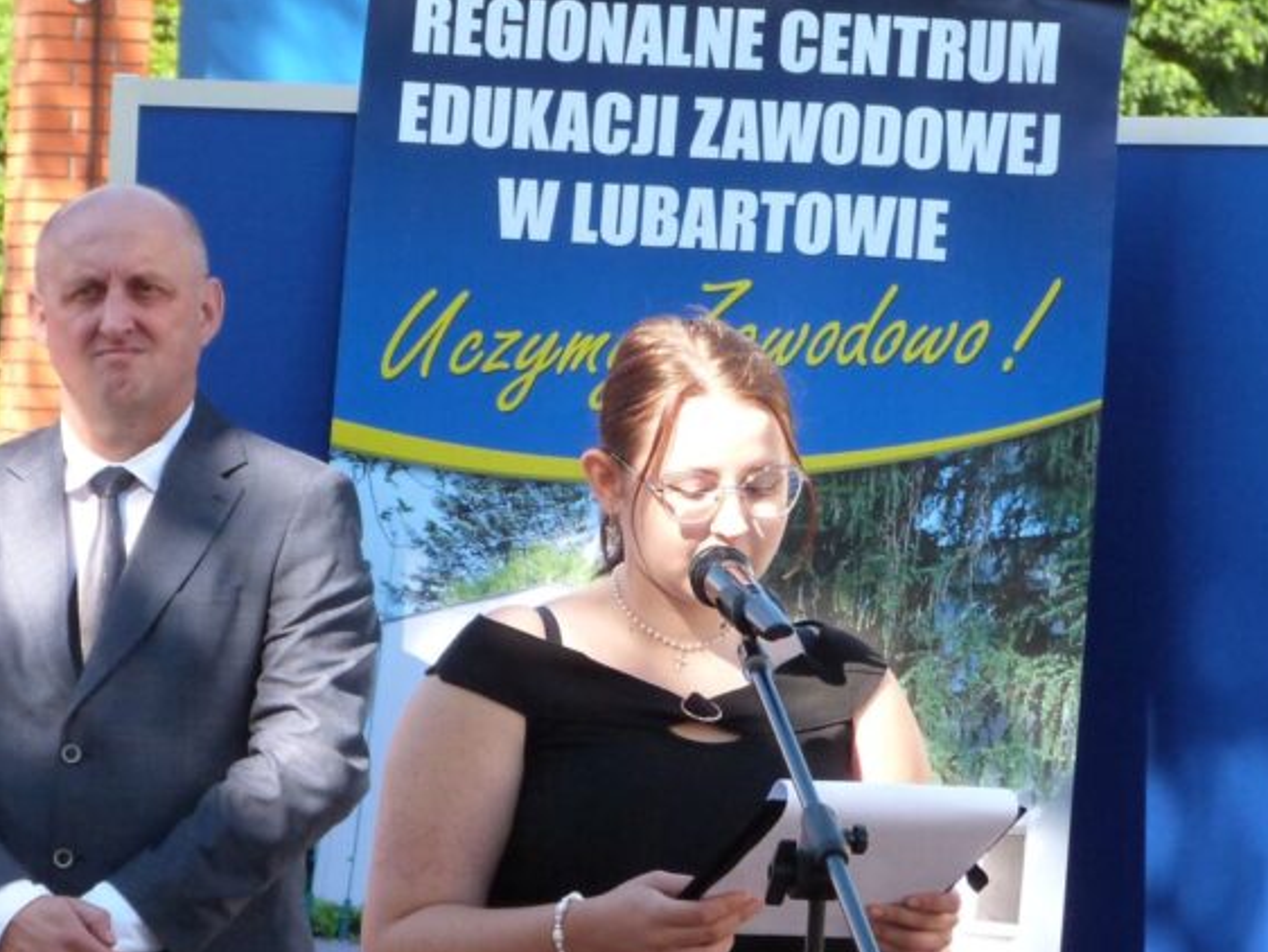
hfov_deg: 7.8
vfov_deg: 5.8
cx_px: 573
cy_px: 465
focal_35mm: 255
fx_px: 9345
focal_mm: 25.4
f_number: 4
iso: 320
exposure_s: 1/320
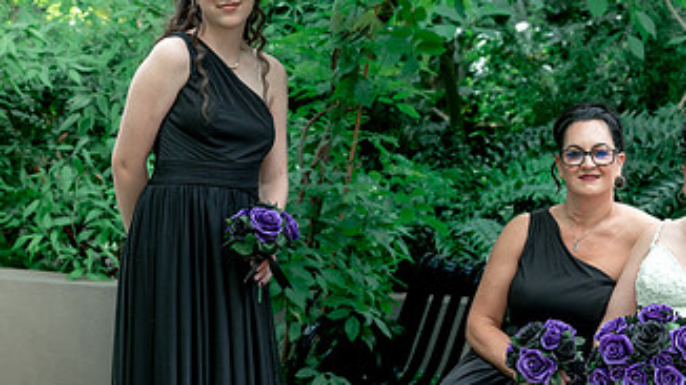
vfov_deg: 14.6
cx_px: 530
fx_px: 1491
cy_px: 300
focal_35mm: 82
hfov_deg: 25.5
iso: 125
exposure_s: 1/160
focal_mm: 44
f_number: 3.5
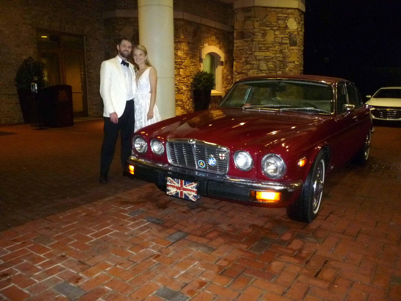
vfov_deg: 48.2
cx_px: 200
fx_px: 336
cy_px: 150
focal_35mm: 29
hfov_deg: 61.7
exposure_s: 1/30
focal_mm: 5.2
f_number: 3.3
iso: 500
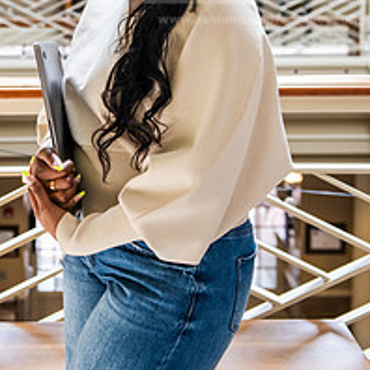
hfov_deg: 20.3
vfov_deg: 20.0
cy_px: 39
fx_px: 1028
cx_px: 114
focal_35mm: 85
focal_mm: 44
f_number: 3.5
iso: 800
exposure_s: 1/200
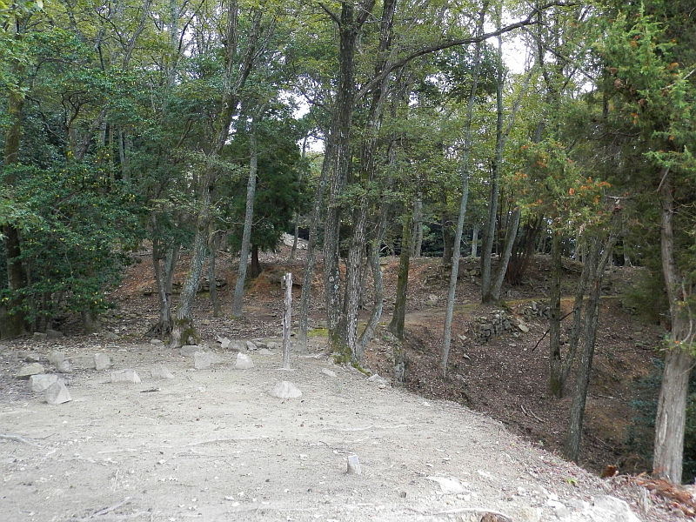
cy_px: 261
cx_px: 348
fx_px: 804
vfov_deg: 36.0
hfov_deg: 46.8
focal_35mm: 40
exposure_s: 1/60
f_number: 3.5
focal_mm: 7.2
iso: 200
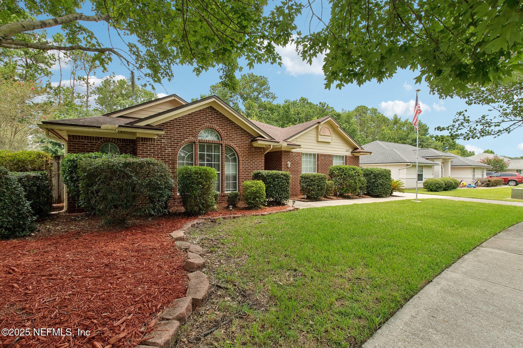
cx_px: 262
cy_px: 174
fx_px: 218
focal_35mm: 15
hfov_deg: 100.4
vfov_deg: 77.3
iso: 400
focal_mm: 10
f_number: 8
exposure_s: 1/400
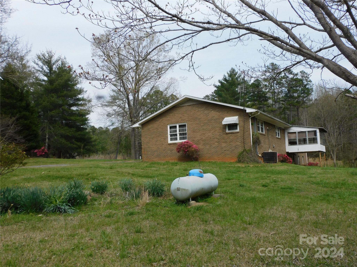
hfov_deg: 60.0
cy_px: 134
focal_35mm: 30
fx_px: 309
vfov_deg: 46.8
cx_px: 178
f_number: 3.5
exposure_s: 1/1250
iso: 125
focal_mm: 5.4
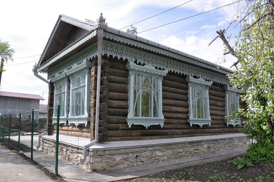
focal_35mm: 27
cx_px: 135
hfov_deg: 68.3
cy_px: 91
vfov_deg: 48.7
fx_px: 202
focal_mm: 17
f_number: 8
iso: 200
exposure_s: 1/250
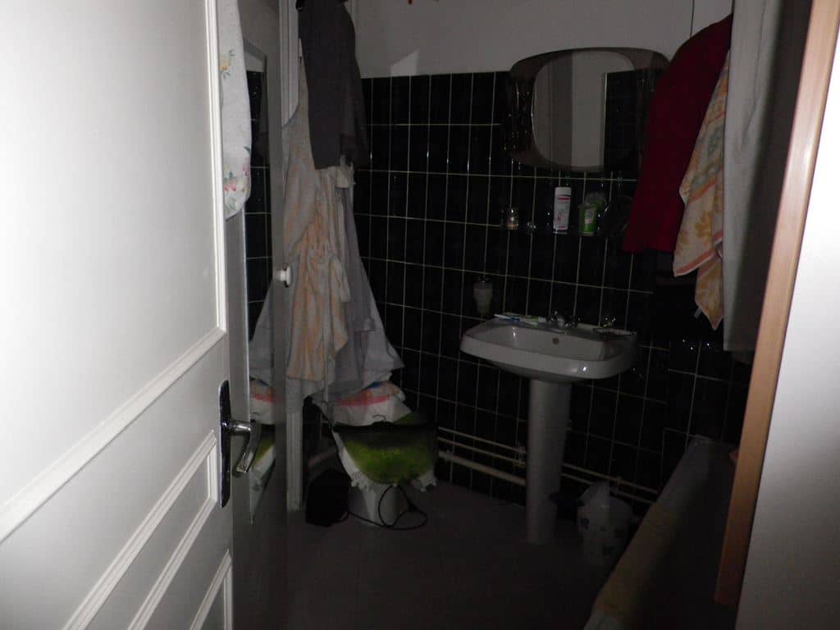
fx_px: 679
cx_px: 420
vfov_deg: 49.7
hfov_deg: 63.4
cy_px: 315
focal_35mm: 28
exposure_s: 1/60
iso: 400
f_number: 2.6
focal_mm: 4.9
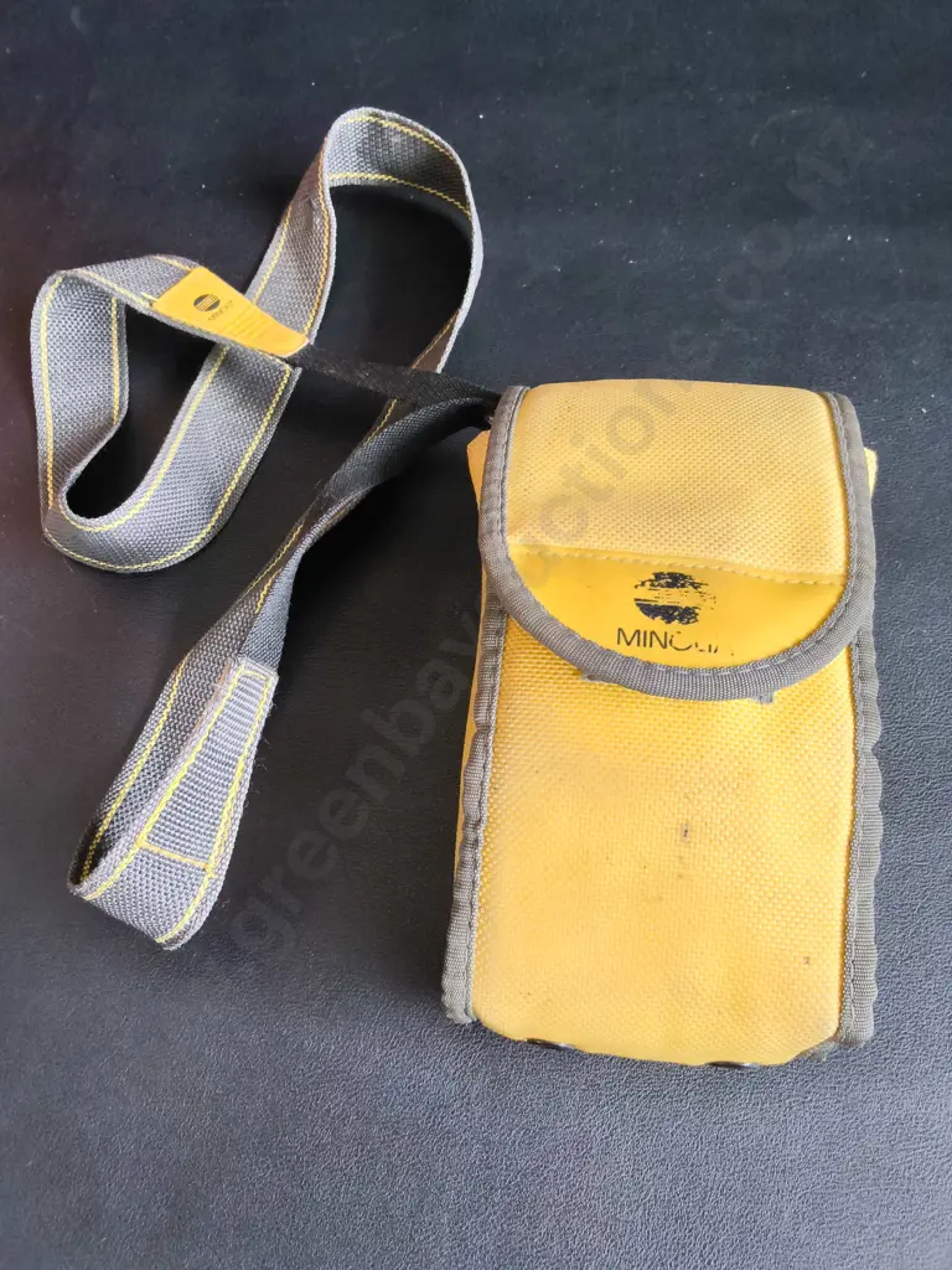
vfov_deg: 65.3
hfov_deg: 51.4
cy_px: 635
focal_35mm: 27
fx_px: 990
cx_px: 476
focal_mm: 2.87
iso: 320
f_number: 2
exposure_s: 1/50
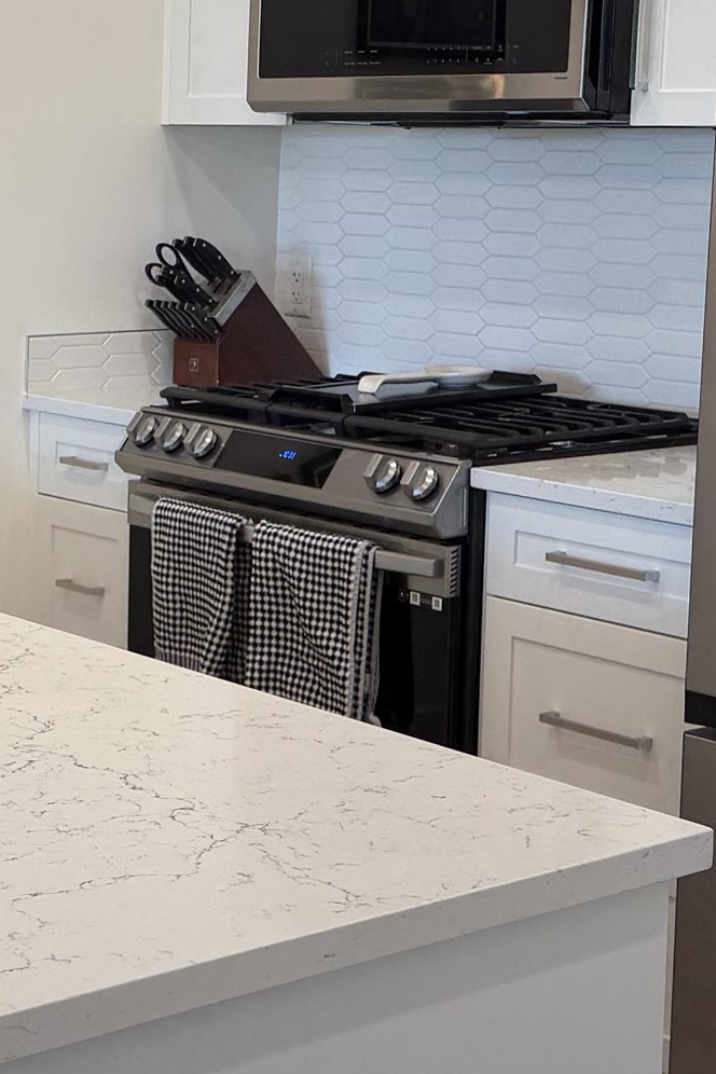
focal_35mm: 77
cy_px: 408
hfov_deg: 17.3
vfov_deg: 26.2
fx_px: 2297
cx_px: -22
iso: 80
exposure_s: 1/120
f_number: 1.78
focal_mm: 6.76
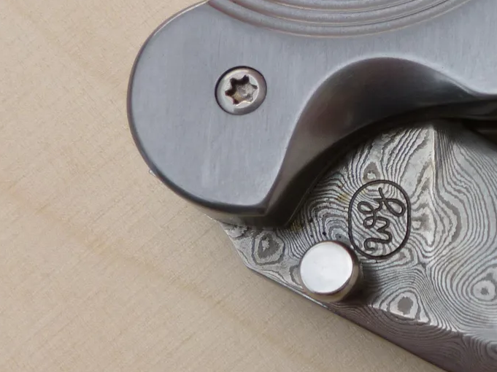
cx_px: 679
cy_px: 258
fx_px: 1134
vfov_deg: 18.6
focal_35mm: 79
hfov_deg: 21.8
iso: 100
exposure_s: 1/320
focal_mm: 5
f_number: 3.3
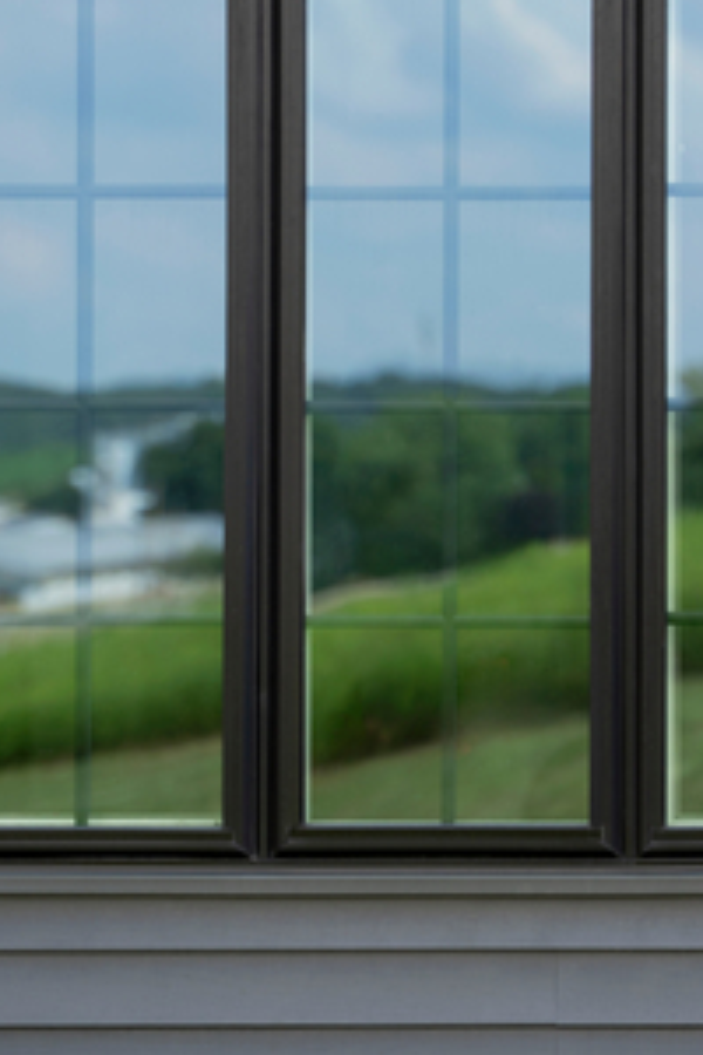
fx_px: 4101
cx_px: 436
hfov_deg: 9.8
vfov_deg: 14.6
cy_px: 390
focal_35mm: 140
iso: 100
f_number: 2.8
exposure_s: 1/400
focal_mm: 70
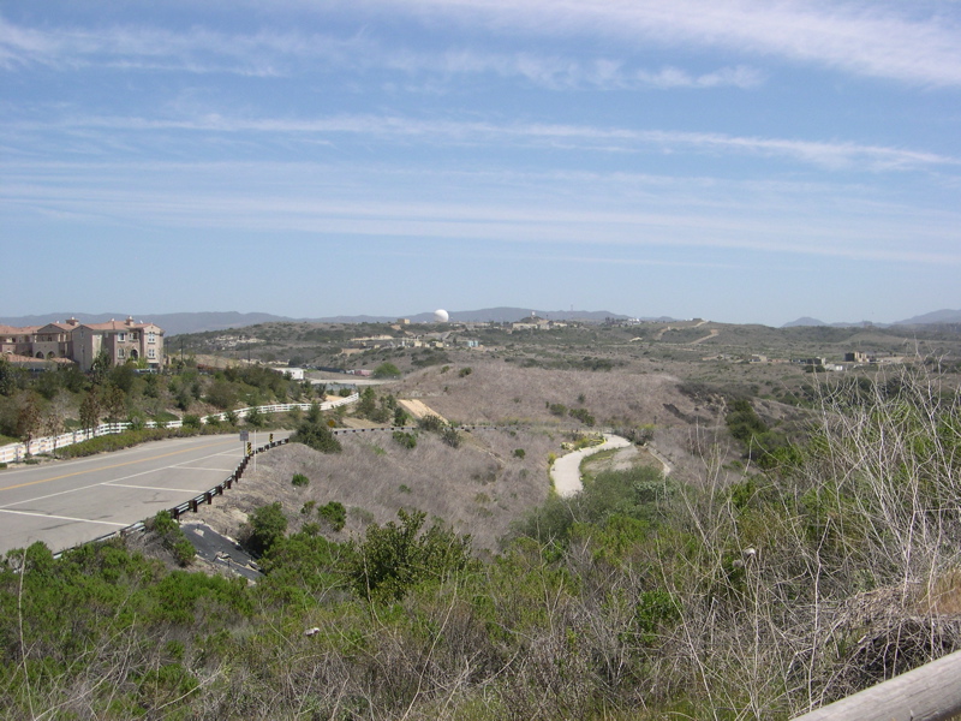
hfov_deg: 49.0
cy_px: 360
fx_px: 1055
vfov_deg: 37.7
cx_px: 480
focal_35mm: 38
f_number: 7.6
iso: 100
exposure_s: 1/266
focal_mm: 8
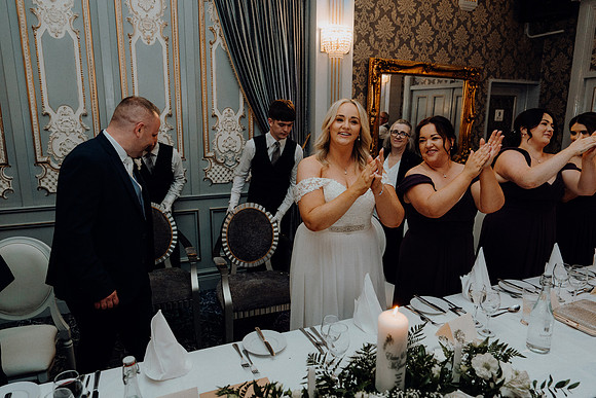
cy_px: 199
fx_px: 397
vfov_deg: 53.2
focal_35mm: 24
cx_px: 298
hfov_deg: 73.7
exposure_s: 1/160
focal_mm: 24
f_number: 3.5
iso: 2500
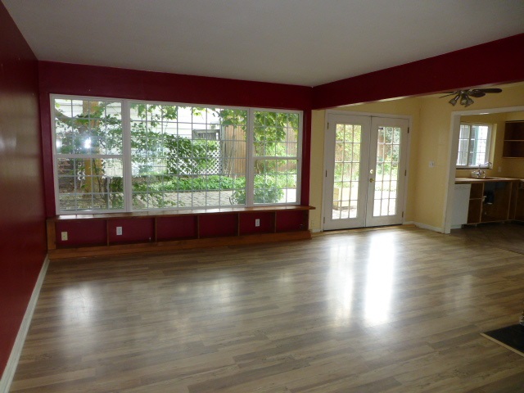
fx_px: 363
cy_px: 196
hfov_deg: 71.6
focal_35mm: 24
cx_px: 262
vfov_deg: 56.8
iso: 250
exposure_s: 1/60
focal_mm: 4.3
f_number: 3.3
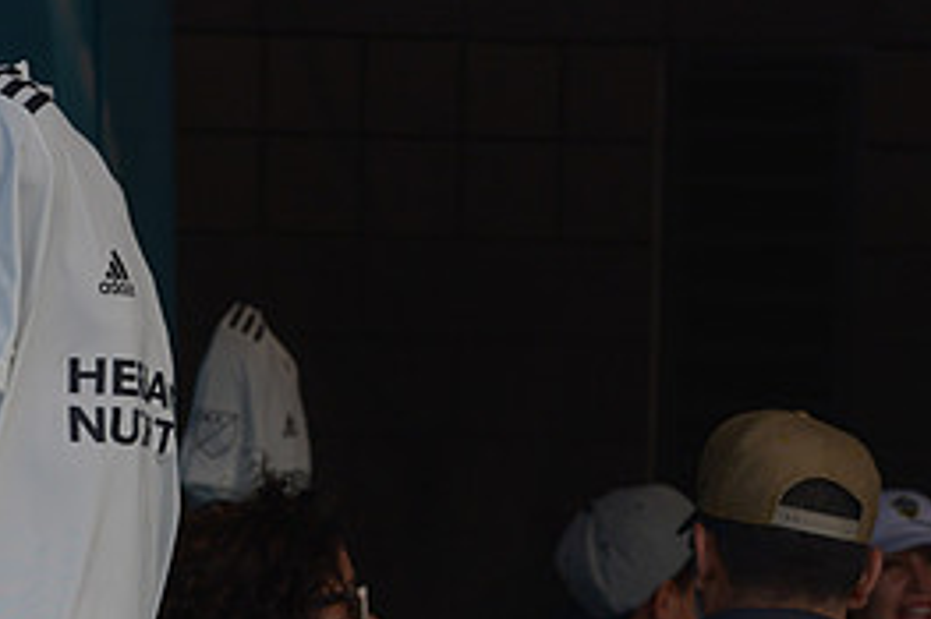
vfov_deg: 10.6
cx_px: 485
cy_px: 670
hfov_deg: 16.0
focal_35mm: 128
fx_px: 3308
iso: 400
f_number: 5
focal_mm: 58
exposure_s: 1/1000
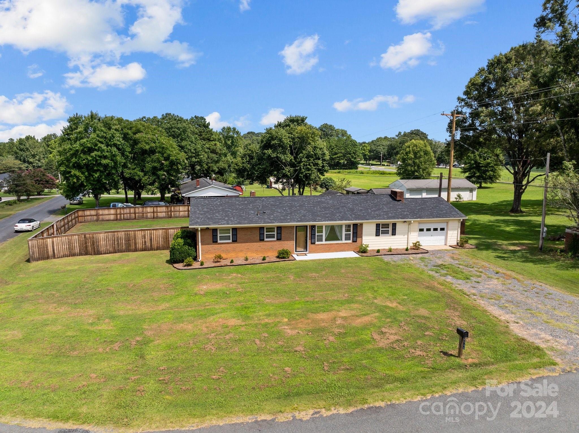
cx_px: 290
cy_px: 216
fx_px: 401
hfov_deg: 71.6
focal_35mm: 24
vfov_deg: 56.8
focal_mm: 12.29
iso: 100
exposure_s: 1/400
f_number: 2.8
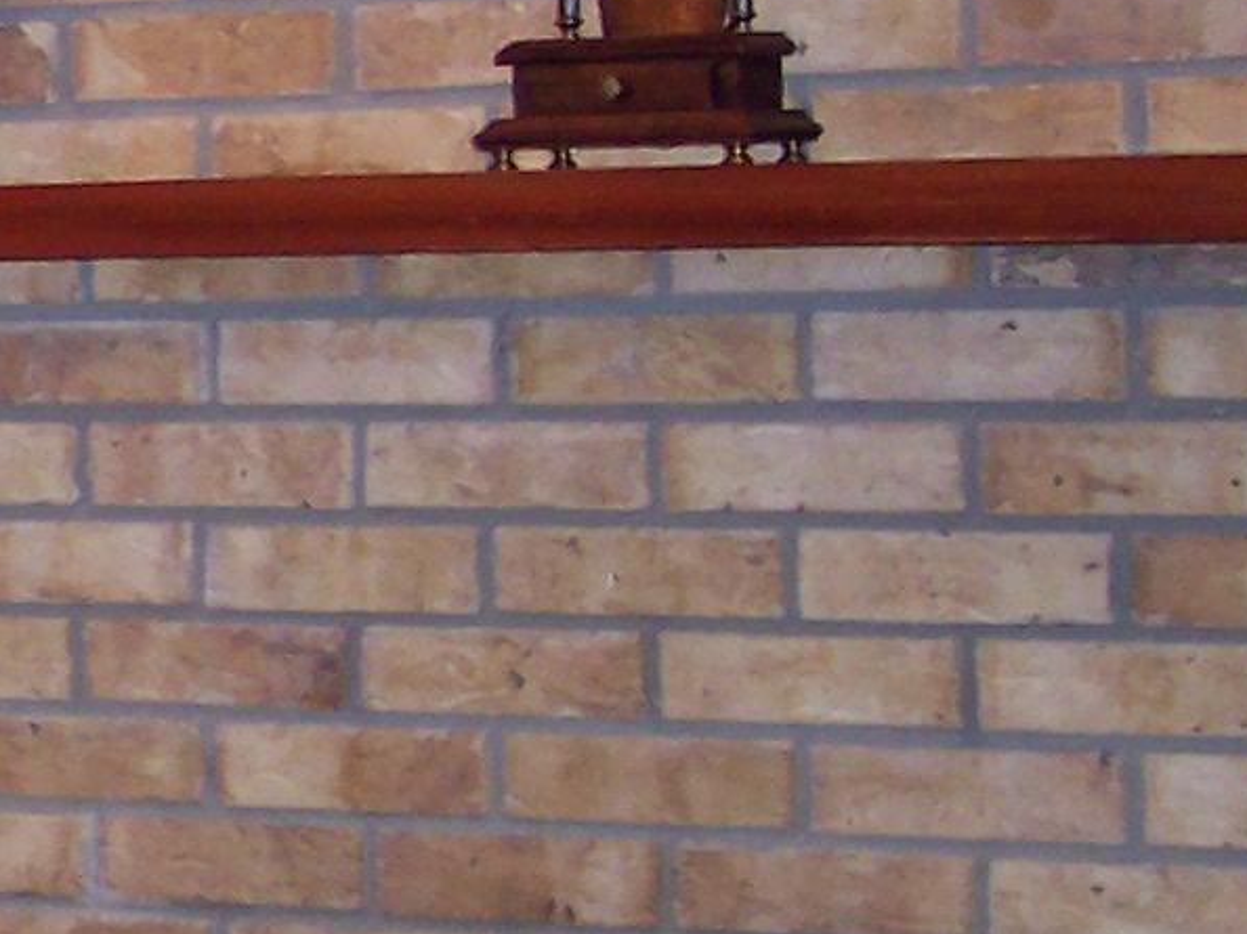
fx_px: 5942
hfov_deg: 10.7
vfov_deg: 9.0
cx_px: -1425
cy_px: 653
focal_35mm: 165
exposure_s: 1/30
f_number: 2.8
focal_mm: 8
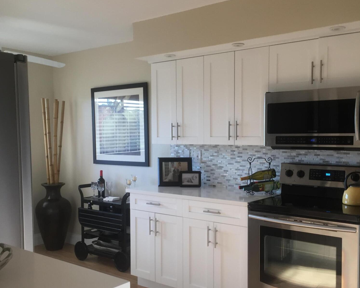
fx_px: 405
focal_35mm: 38
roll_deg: +0.9
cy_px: 161
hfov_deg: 47.9
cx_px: 181
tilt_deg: -4.5
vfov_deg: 39.1
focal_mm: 4.15
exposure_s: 1/40
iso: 32
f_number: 2.2
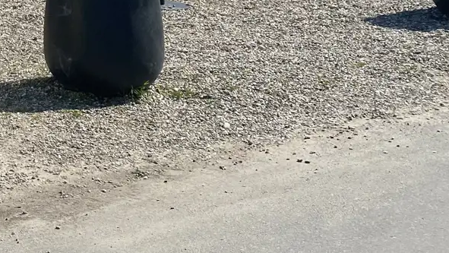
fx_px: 1096
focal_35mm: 92
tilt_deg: -3.6
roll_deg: +0.3
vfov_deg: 12.3
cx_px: -175
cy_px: -166
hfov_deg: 20.6
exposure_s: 1/4274
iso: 32
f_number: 1.8
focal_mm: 4.25
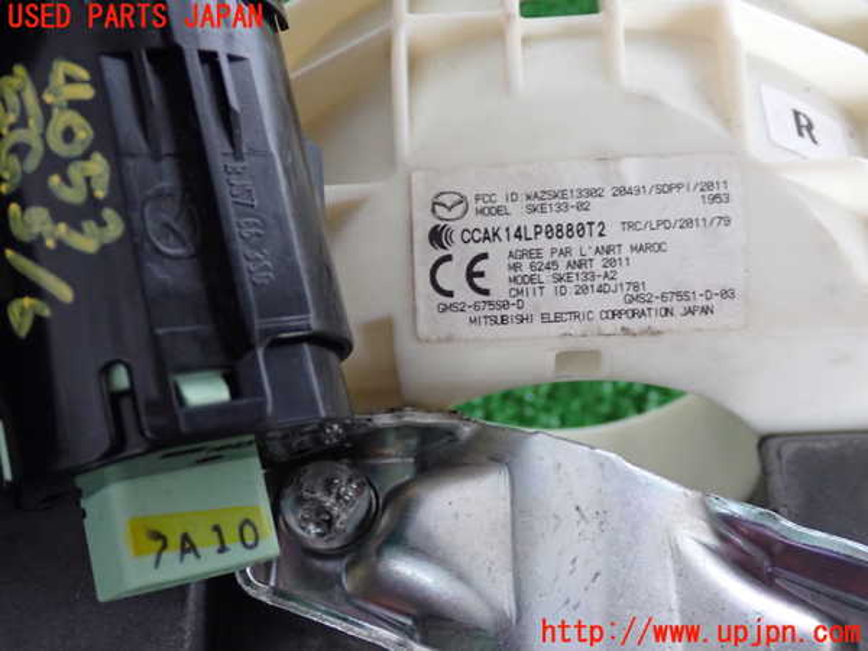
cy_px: 326
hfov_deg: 40.4
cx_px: 434
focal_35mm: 47
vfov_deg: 30.9
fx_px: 1179
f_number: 3.1
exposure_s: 1/50
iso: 640
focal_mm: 8.4
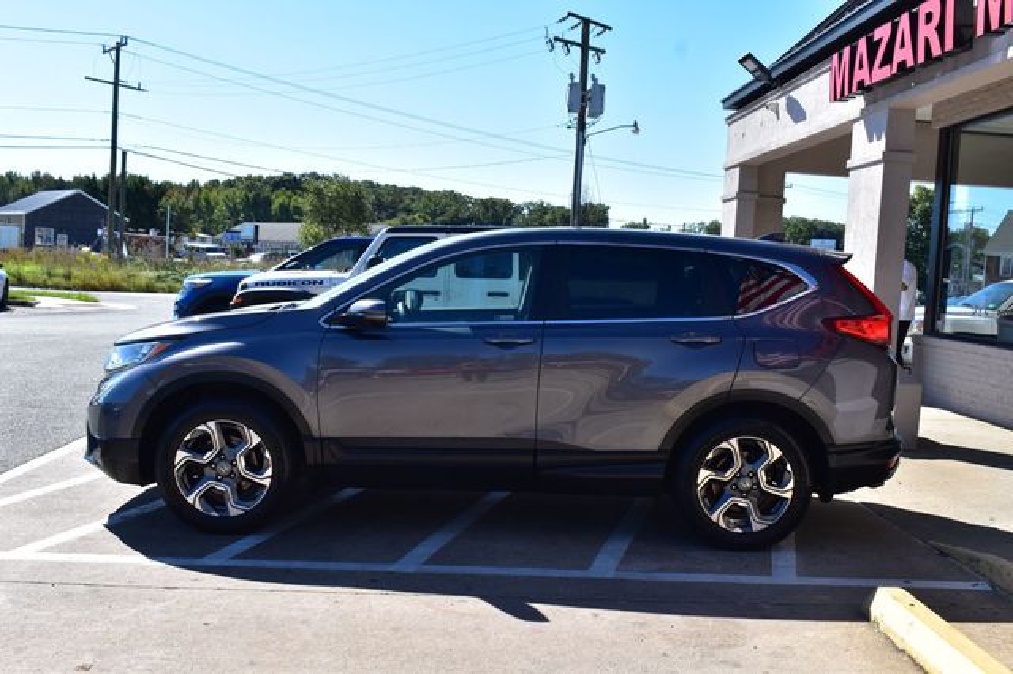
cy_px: 337
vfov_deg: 35.5
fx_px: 1055
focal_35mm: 38
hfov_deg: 51.3
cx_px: 506
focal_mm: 25
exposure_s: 1/400
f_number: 11
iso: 400
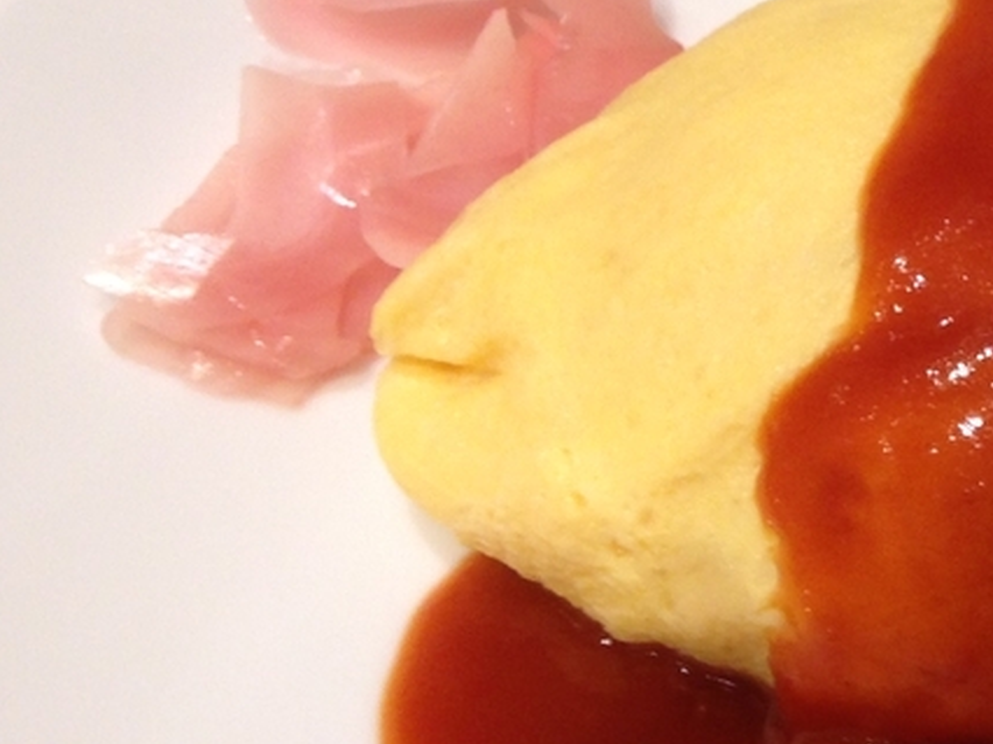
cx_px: 1368
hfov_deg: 19.2
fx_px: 2666
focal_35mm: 93
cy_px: 135
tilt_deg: -48.6
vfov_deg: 15.8
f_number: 2.4
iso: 64
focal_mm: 4.12
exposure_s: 1/20
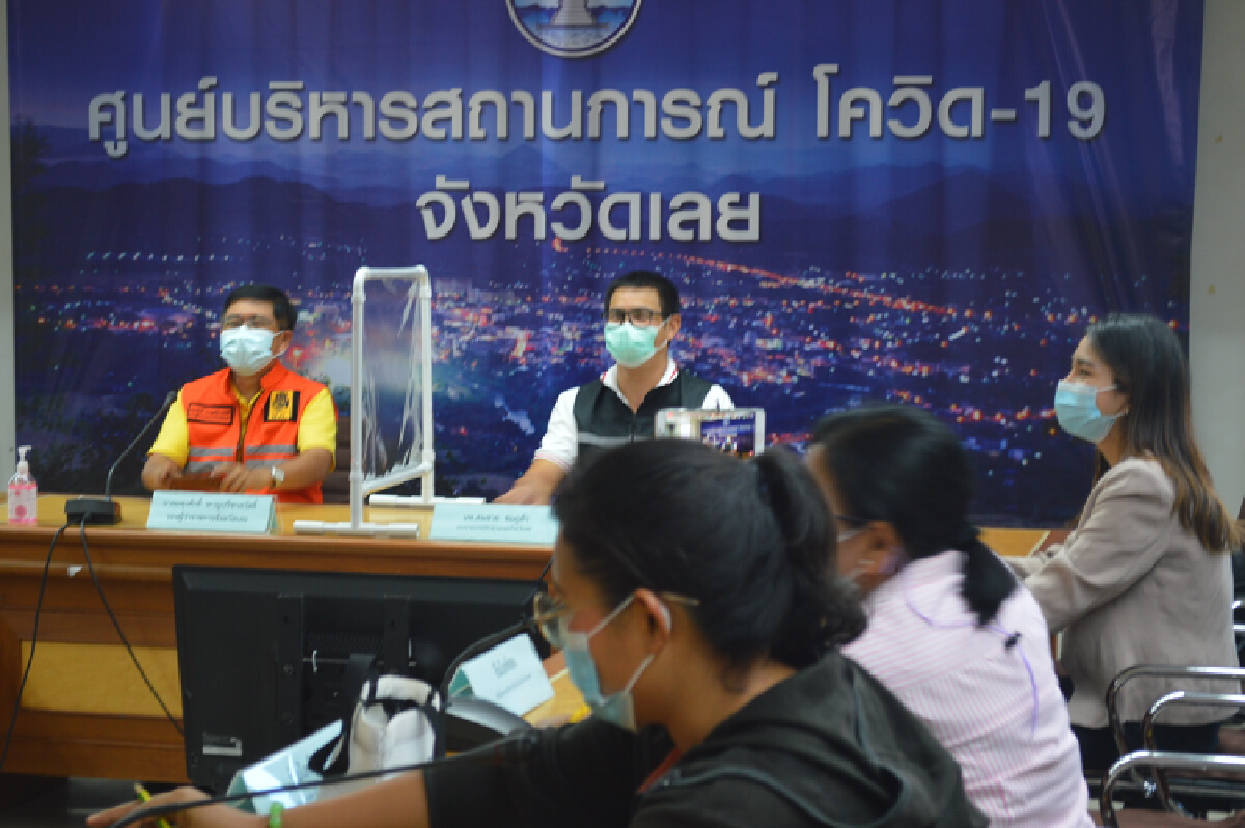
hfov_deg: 29.3
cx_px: 622
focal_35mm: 69
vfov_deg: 19.7
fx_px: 2384
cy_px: 414
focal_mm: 46
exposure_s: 1/15
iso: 400
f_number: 5.3
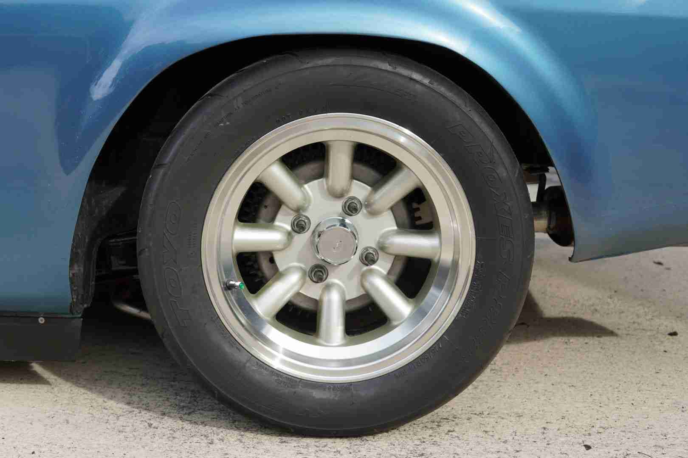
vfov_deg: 29.9
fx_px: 860
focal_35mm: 45
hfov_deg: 43.6
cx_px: 344
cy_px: 229
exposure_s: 1/200
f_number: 4.5
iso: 100
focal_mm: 30
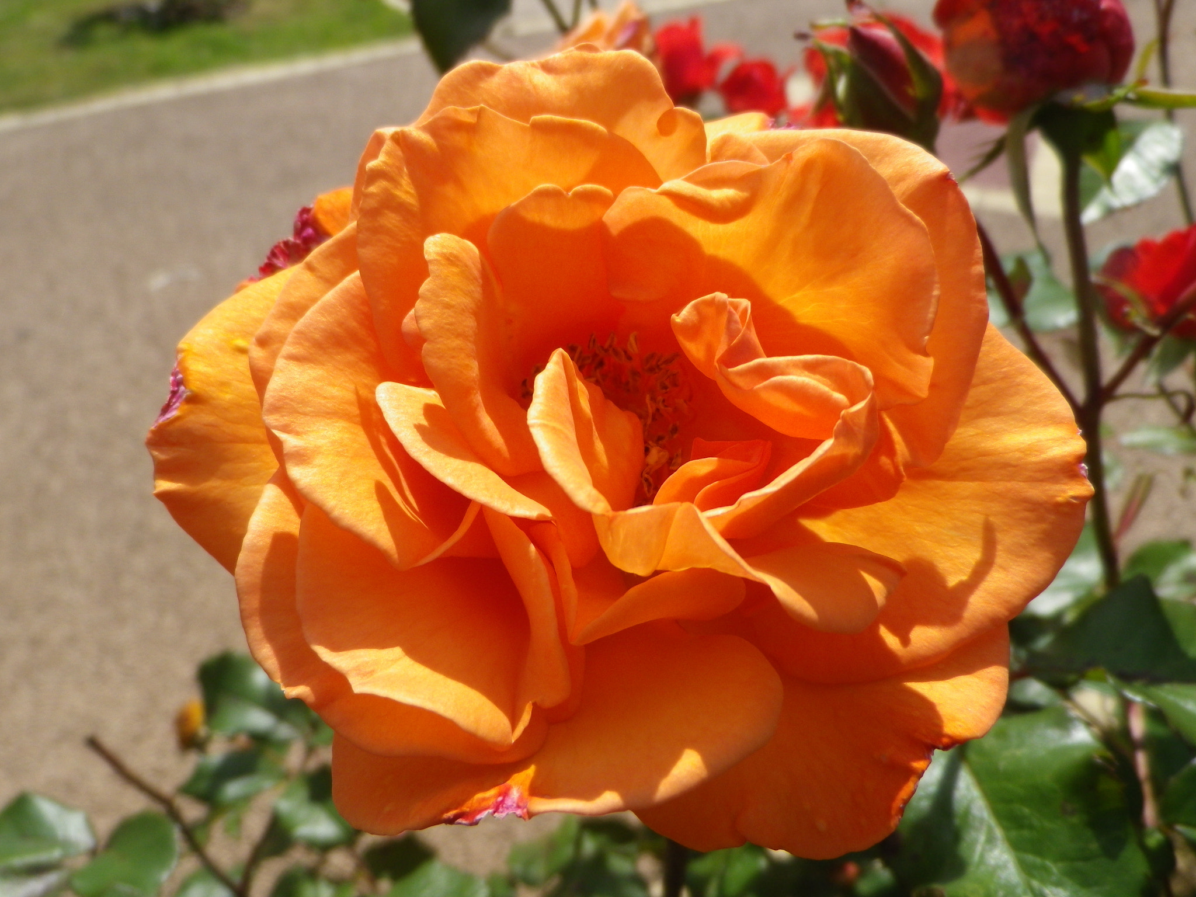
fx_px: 1002
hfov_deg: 61.7
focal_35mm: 29
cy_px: 448
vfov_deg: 48.2
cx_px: 598
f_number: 3.7
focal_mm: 5.2
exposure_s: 1/1000
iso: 80
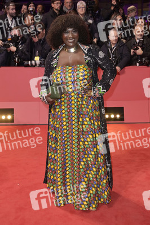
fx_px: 300
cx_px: 75
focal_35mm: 48
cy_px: 112
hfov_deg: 28.0
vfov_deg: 41.1
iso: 1000
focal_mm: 48
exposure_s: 1/160
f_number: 5.6
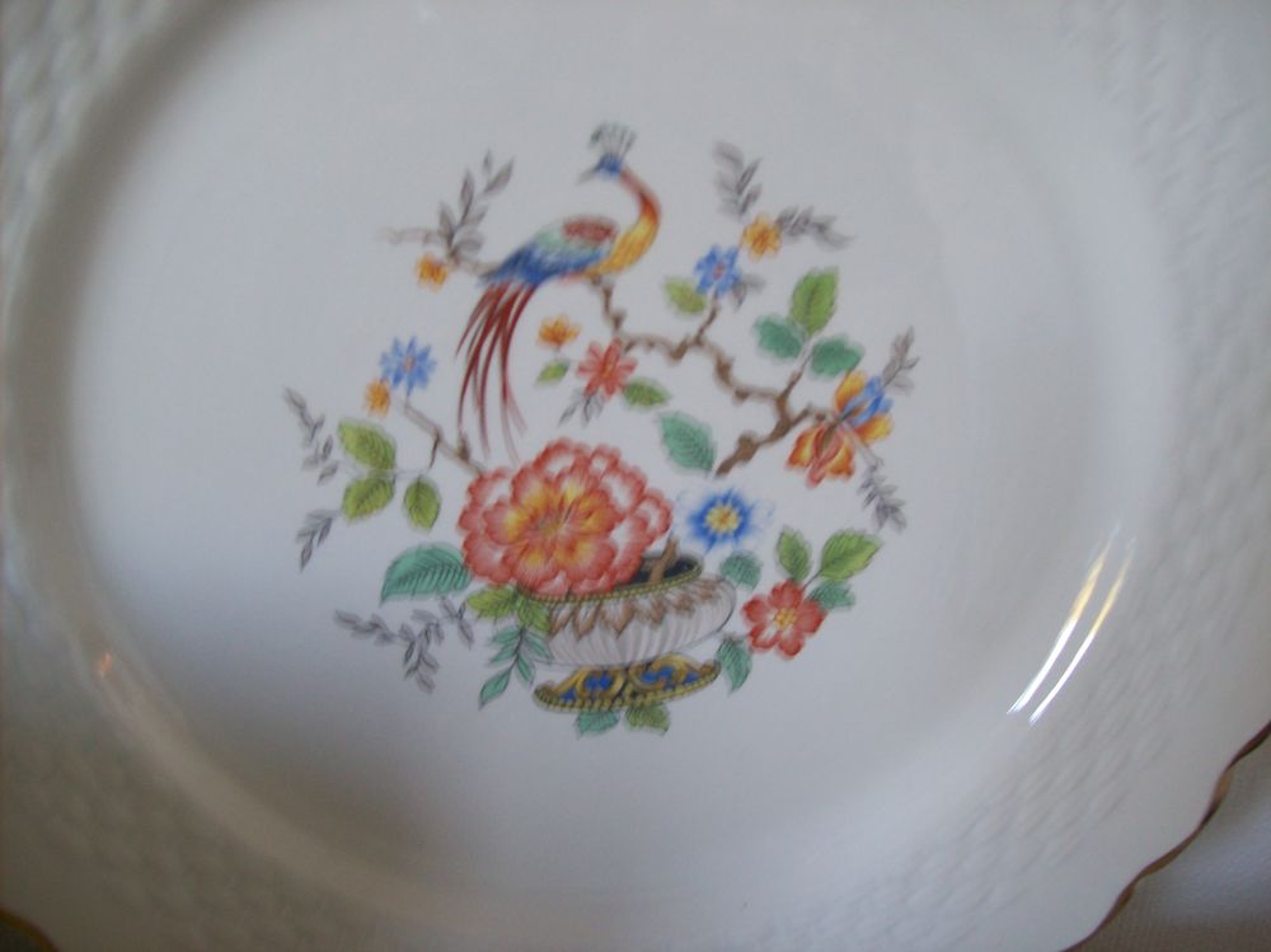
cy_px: 476
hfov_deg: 51.4
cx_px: 636
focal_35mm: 36
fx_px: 1321
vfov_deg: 39.6
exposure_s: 1/9.21
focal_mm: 6
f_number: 2.7
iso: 80
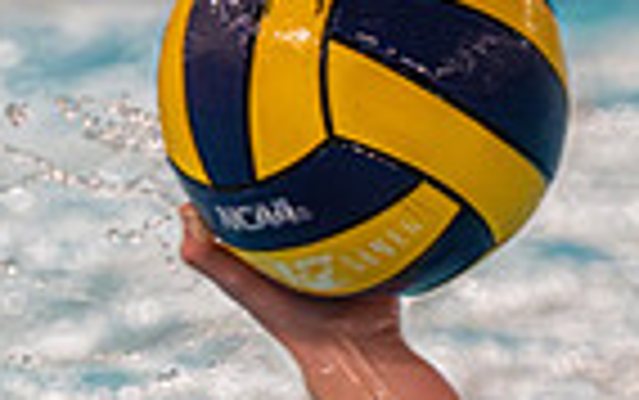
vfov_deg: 1.4
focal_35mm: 912
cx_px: 104
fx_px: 15895
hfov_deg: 2.3
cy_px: 681
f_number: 4
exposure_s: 1/1000
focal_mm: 180
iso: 11400
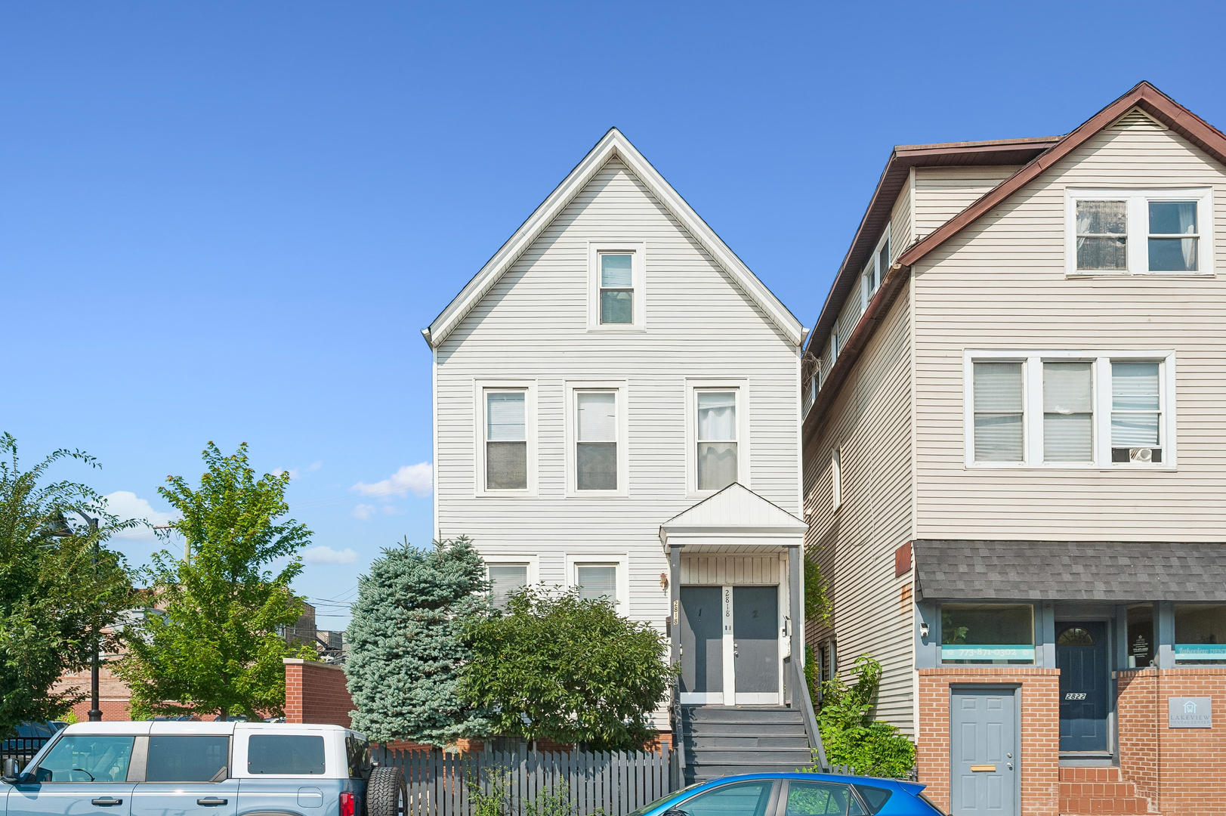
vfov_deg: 44.9
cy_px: 408
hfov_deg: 63.7
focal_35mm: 29
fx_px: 987
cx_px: 613
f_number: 8
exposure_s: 1/1600
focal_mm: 29
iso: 400
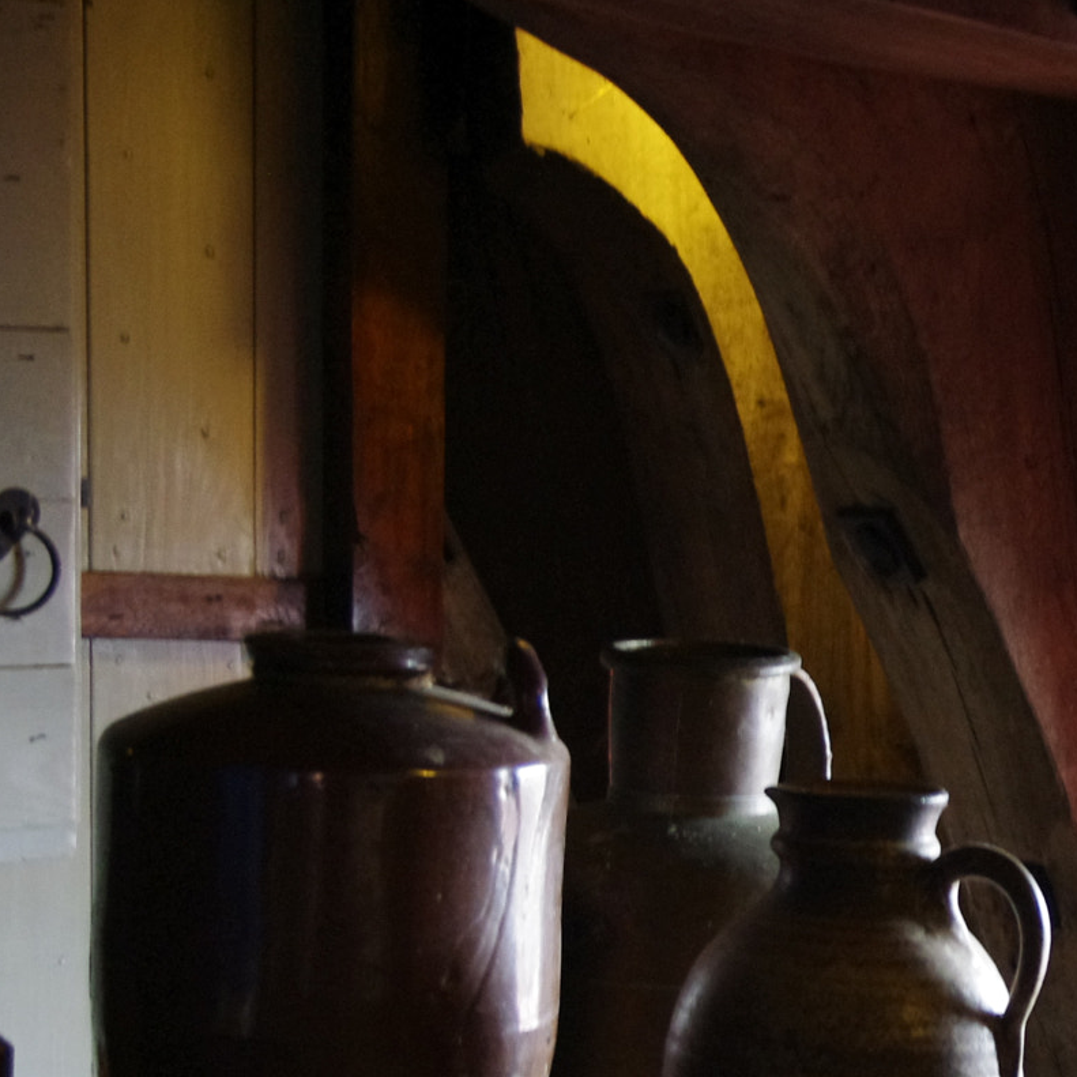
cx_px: 1029
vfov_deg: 19.6
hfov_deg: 19.3
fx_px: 3098
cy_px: 775
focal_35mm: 88
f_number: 4
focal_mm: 26.88
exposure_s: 1/25
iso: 1600
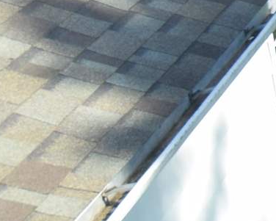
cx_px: 959
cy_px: -203
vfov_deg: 10.4
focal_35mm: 138
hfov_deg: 9.2
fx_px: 1128
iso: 100
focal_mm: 12
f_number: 7.1
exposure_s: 1/200
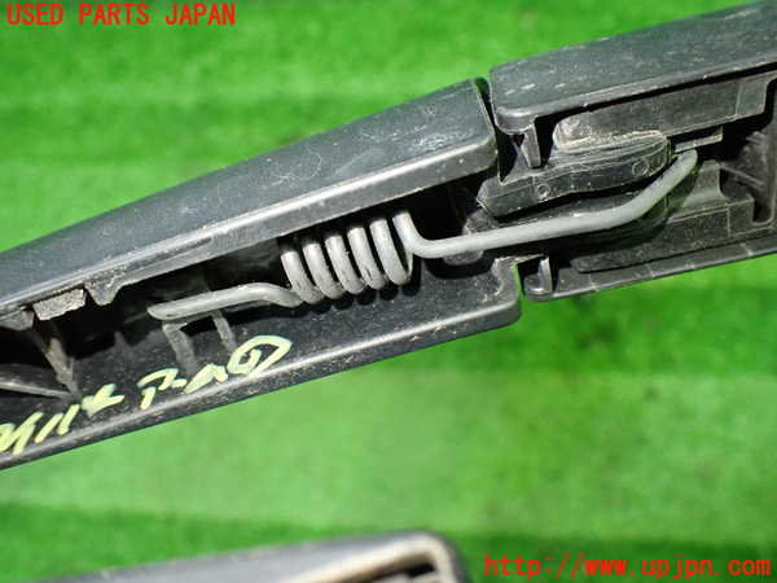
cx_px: 388
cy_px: 292
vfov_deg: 46.8
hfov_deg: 60.0
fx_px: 673
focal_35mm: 30
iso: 800
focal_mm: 5.4
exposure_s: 1/40
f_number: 2.3
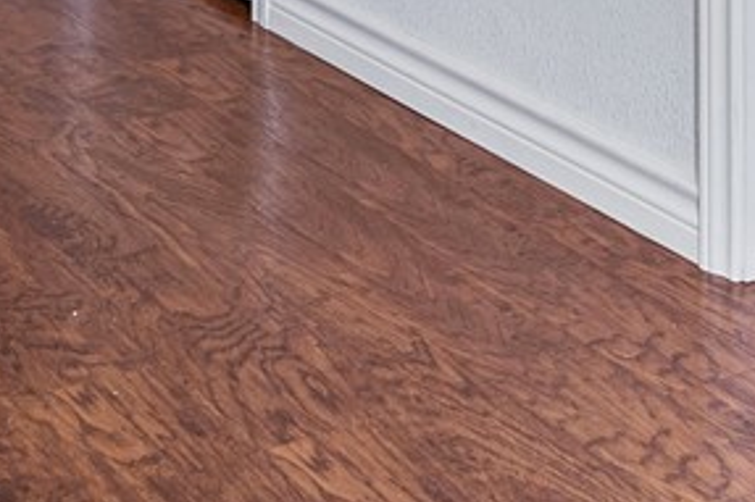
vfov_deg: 10.0
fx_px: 2536
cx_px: 552
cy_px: -691
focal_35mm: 121
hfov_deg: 16.9
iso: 100
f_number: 1.8
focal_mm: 16
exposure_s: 1/30
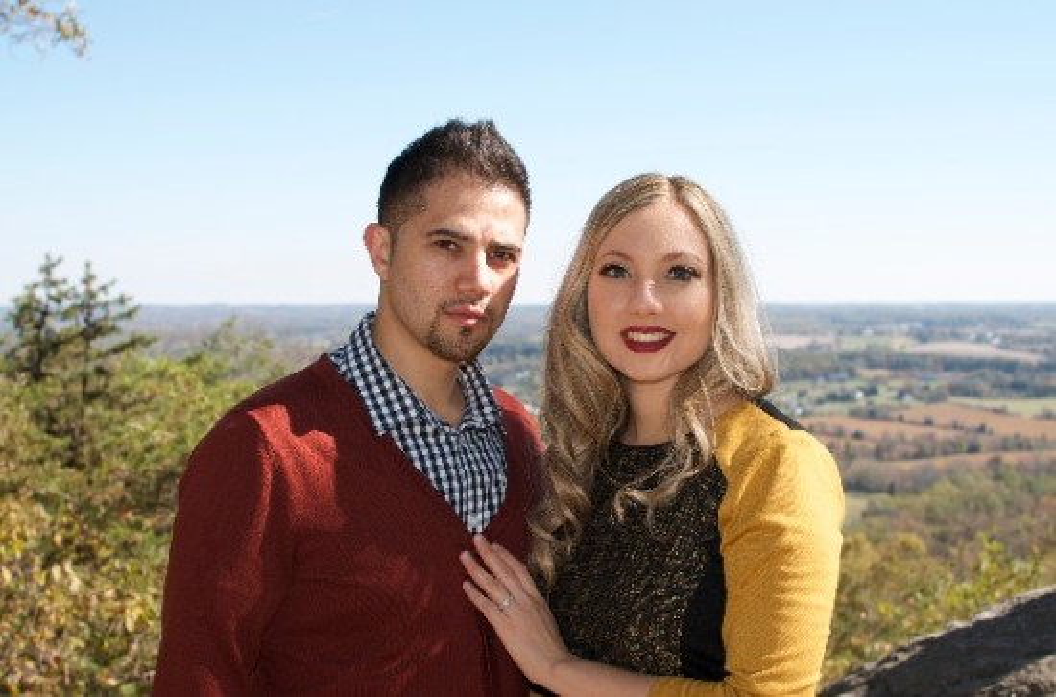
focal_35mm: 52
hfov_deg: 38.0
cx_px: 528
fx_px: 1535
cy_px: 348
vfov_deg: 25.6
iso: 100
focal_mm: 35
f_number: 5
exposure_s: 1/250
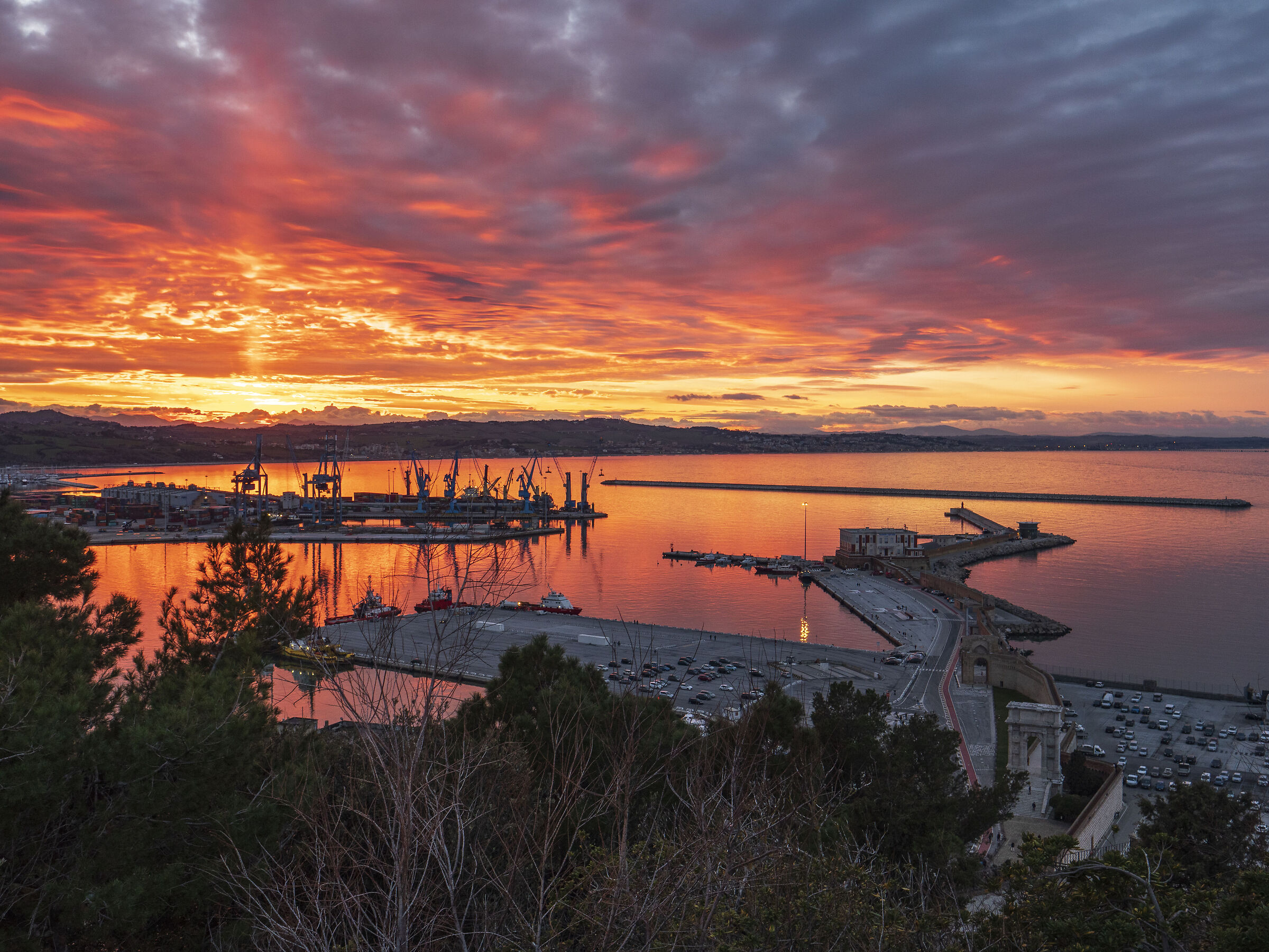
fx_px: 1246
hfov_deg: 54.0
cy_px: 476
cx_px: 634
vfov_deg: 41.8
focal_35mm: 34
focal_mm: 17
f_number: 9
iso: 200
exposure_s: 1/15
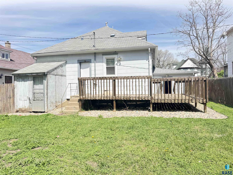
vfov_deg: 56.8
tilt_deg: -0.5
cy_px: 88
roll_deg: +0.6
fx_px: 162
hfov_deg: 71.6
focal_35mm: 24
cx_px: 116
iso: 80
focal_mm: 6.76
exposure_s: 1/1560
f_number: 1.78
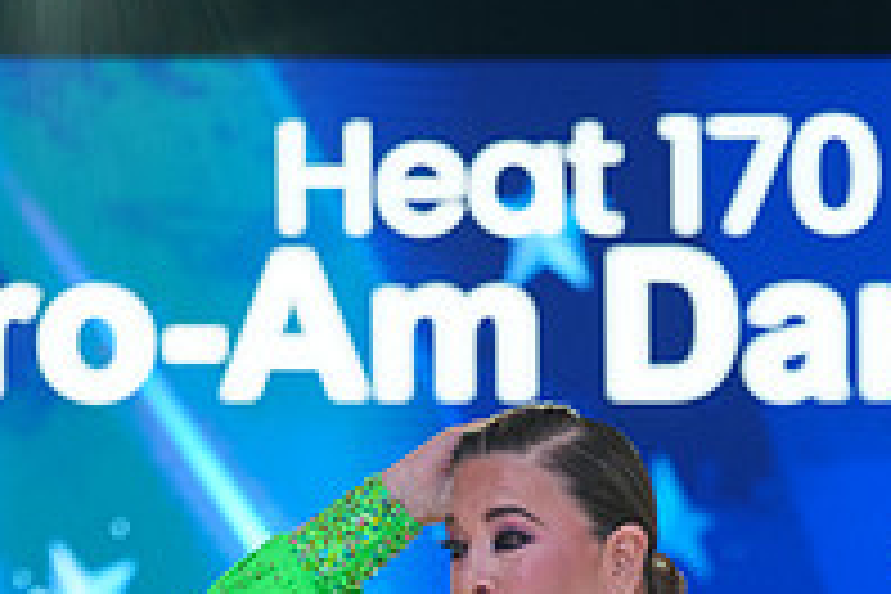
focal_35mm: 267
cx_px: 713
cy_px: 1206
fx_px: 6608
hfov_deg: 7.7
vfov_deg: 5.1
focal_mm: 91
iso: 800
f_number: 2.8
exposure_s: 1/400
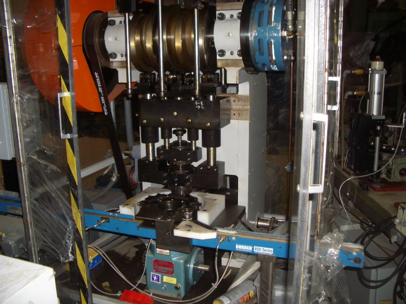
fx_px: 411
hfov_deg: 52.6
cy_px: 152
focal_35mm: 35
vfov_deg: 40.7
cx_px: 203
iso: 100
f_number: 2.6
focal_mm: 5.8
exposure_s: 1/60
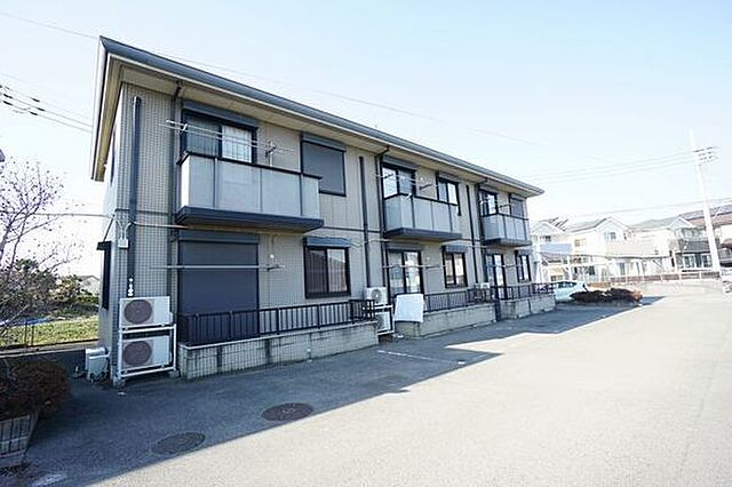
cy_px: 244
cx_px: 366
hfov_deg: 95.0
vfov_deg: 72.0
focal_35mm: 16
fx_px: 335
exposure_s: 1/80
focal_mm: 11
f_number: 6.3
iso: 100
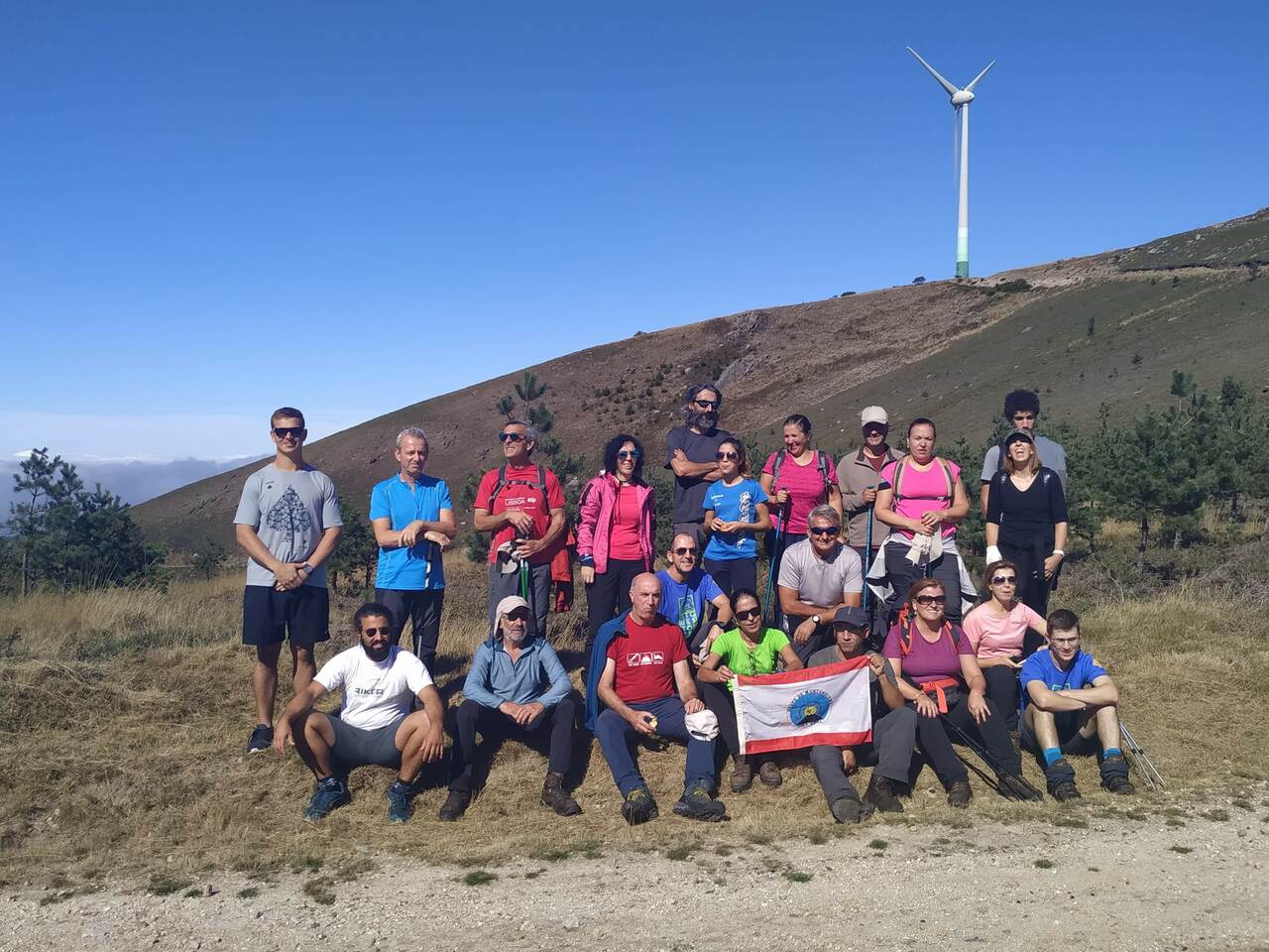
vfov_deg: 56.8
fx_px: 880
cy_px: 476
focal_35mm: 24
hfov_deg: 71.6
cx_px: 634
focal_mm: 3.94
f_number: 1.9
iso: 100
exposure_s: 1/3140
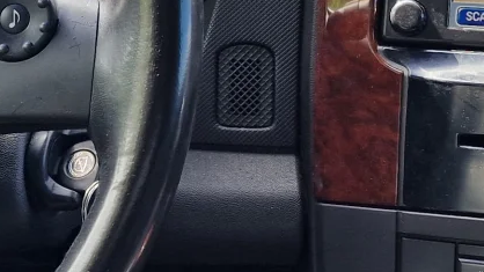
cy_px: -2
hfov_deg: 18.6
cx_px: 197
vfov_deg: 10.4
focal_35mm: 115
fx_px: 1476
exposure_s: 1/180
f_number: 1.8
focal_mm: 6.4
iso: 50
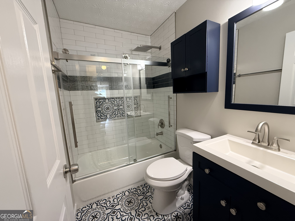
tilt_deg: -7.8
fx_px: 119
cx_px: 148
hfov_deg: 102.1
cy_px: 110
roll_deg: +2.3
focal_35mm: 14
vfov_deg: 85.7
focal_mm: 2.22
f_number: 2.2
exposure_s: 1/60
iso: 250
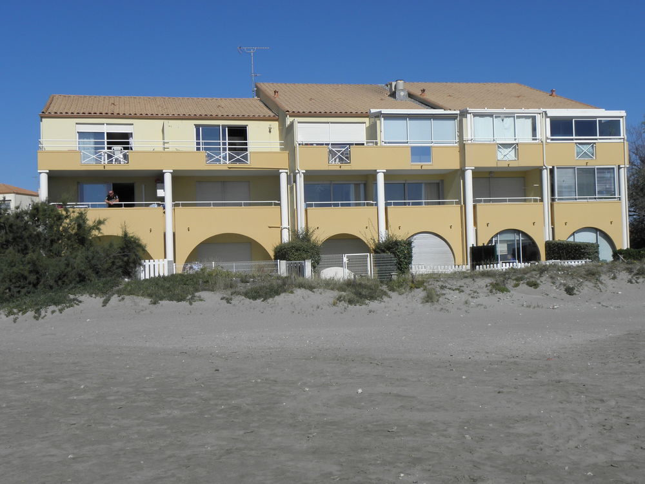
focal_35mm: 49
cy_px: 242
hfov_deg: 38.9
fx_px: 913
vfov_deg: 29.7
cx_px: 322
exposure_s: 1/800
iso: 64
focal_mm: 8.87
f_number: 5.6
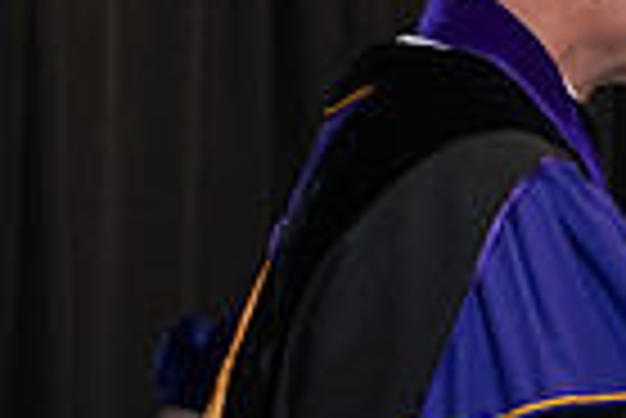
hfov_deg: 7.9
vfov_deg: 5.3
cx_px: 838
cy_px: 339
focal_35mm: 258
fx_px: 4491
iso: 2000
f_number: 5
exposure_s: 1/125
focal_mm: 62
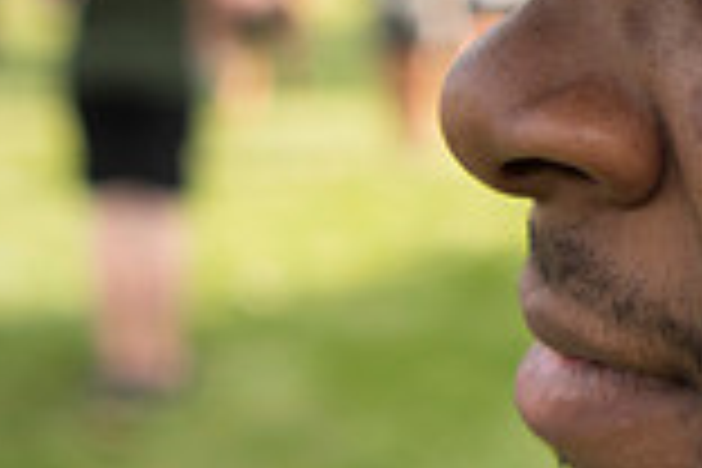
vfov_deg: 15.3
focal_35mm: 89
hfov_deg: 19.0
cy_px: 119
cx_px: 1161
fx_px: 1735
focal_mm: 24
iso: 200
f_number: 2.8
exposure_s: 1/1600
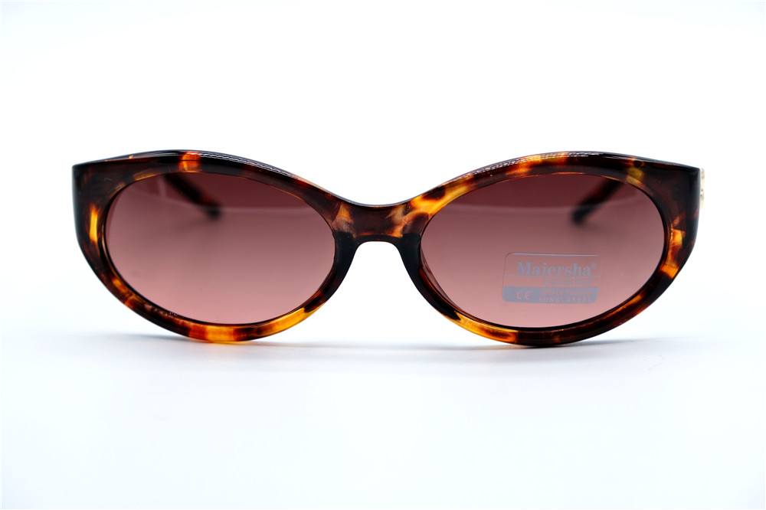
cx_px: 383
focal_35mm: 69
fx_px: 1468
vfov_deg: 19.7
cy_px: 255
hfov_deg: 29.3
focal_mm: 46.3
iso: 160
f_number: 5.6
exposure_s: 1/150
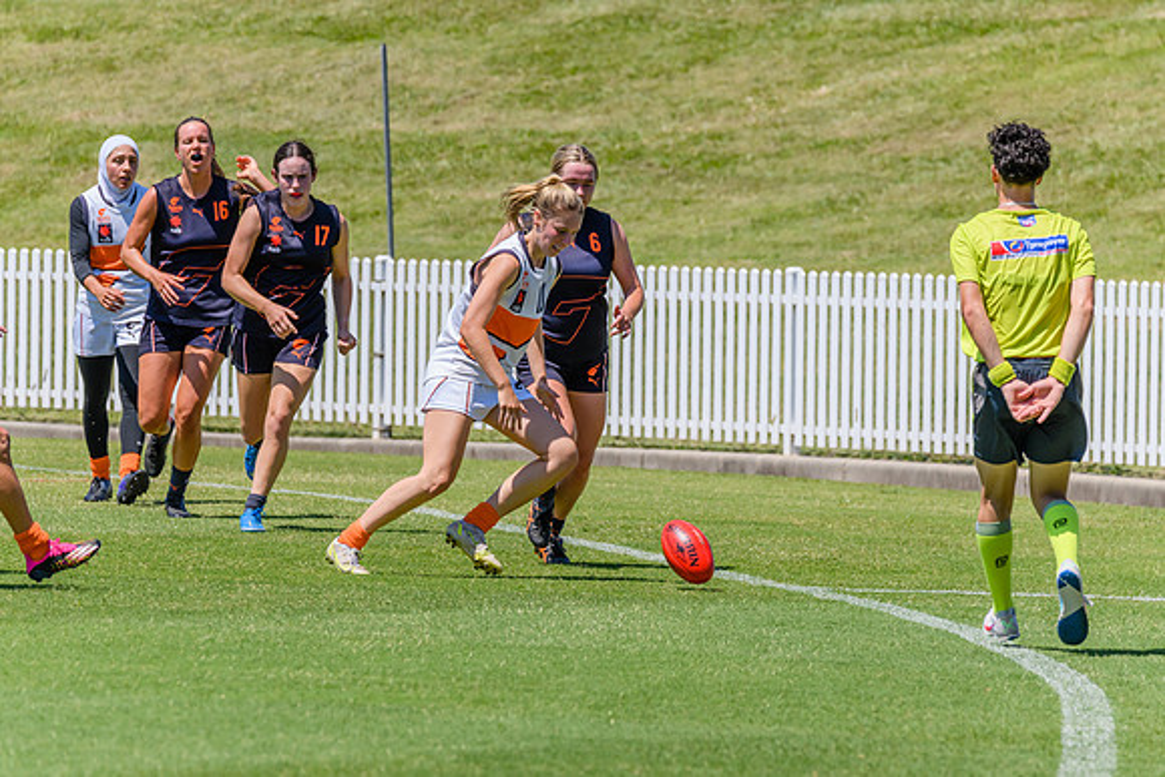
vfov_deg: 3.0
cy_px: 394
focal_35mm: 454
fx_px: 14690
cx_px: 591
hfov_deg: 4.5
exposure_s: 1/1600
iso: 800
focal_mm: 420
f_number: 11
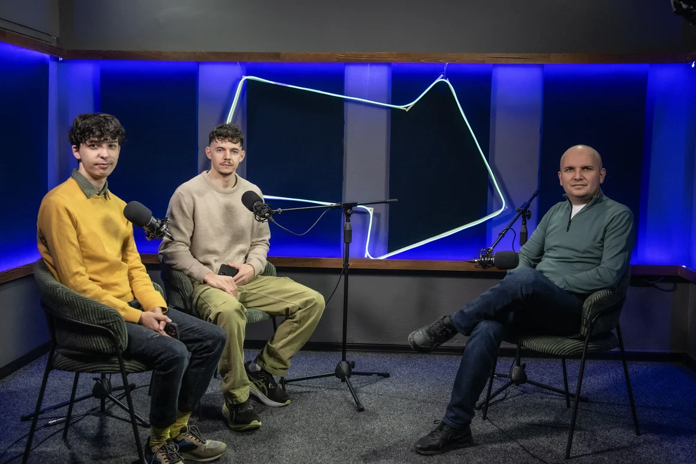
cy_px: 232
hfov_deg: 55.8
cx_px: 348
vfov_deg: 38.9
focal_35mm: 34
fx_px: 657
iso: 2000
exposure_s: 1/80
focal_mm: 34
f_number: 5
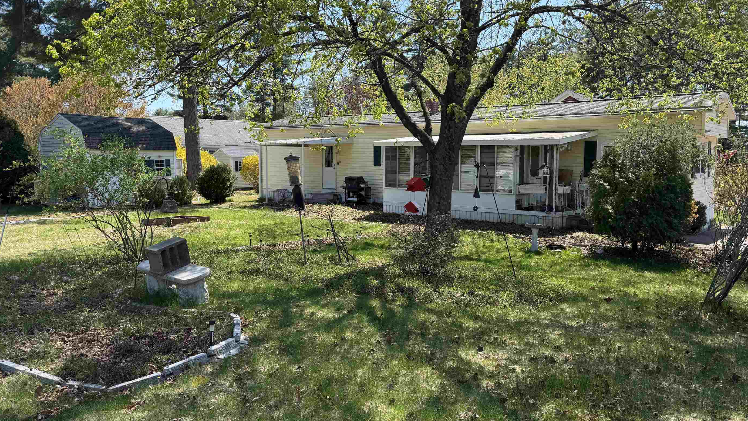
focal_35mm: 29
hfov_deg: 65.9
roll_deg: -0.2
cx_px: 413
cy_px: 189
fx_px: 575
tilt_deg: -4.0
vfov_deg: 40.1
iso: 80
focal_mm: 6.76
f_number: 1.78
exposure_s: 1/1585
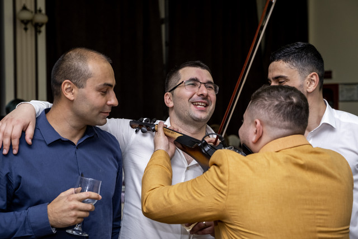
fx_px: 557
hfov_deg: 35.6
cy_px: 120
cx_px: 179
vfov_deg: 24.2
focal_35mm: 56
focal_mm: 37.6
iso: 1250
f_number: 2.8
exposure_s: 1/160
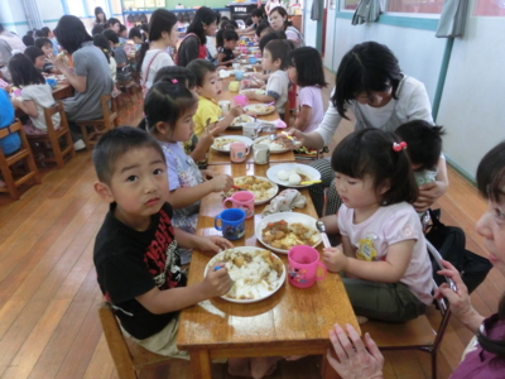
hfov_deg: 71.6
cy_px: 190
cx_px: 252
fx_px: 350
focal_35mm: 24
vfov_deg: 56.8
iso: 640
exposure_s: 1/125
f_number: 3
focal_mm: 4.24
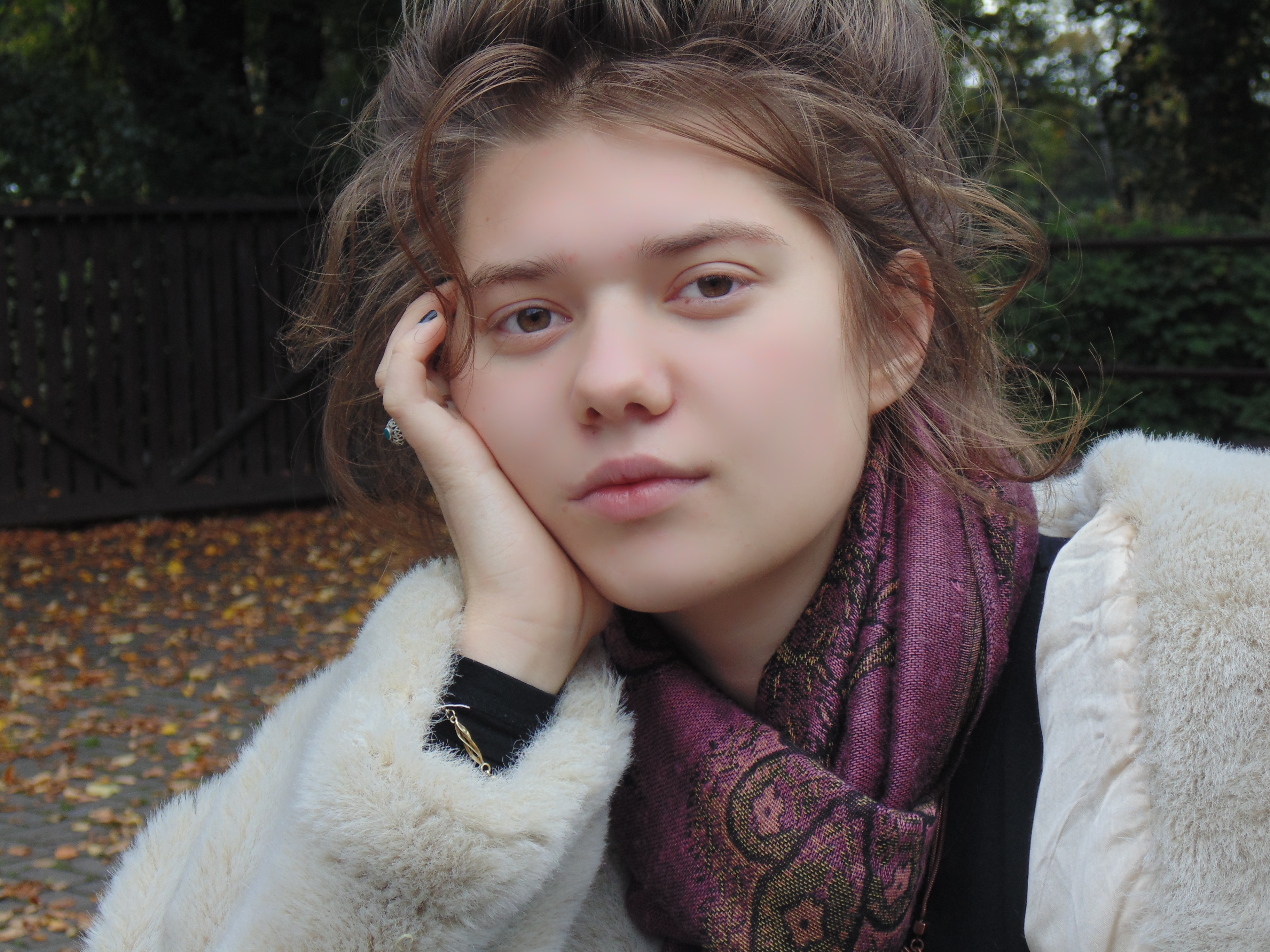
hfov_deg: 24.7
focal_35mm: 79
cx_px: 635
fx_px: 2898
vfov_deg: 18.7
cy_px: 476
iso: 80
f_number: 4.3
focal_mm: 14.1
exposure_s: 1/60
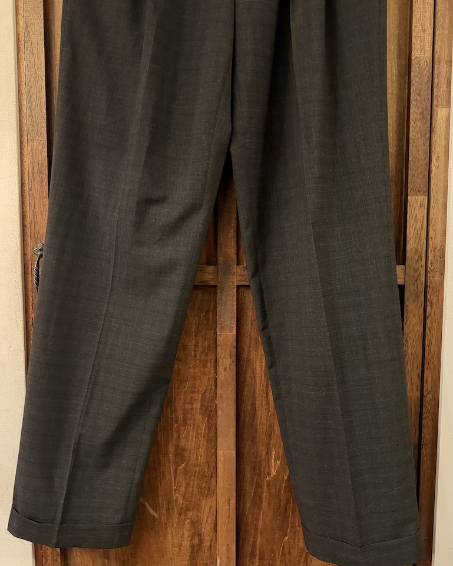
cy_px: 284
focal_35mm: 26
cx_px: 218
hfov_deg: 54.9
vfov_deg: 66.0
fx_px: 436
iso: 1600
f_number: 1.78
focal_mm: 6.76
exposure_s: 1/30
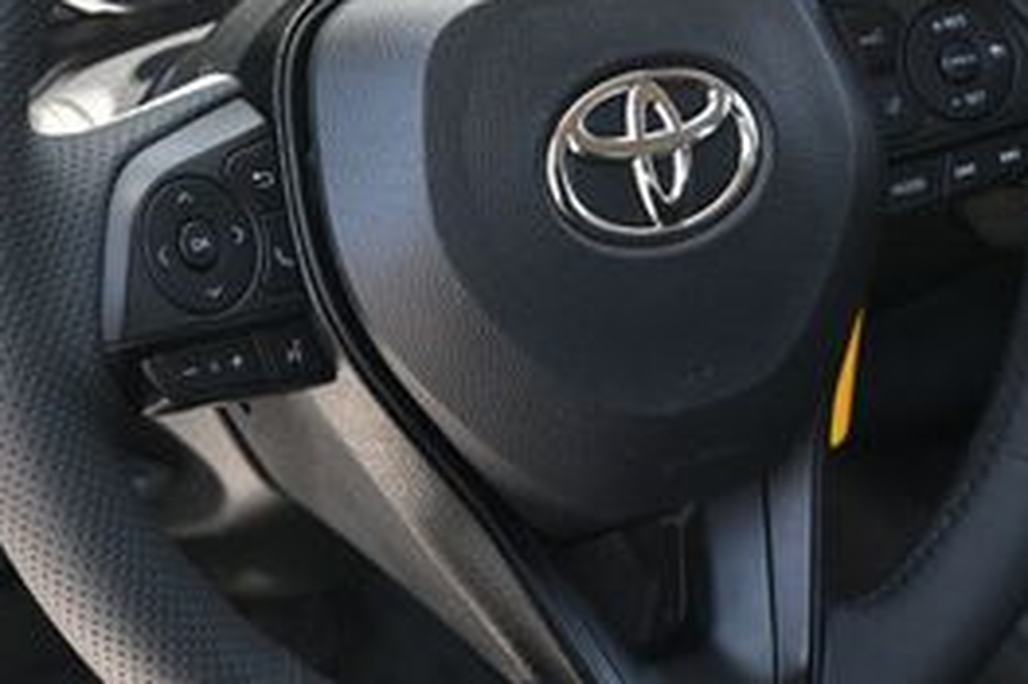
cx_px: 500
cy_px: 172
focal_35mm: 97
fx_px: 2763
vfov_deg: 14.1
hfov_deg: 21.1
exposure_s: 1/125
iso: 500
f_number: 4.5
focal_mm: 26.5
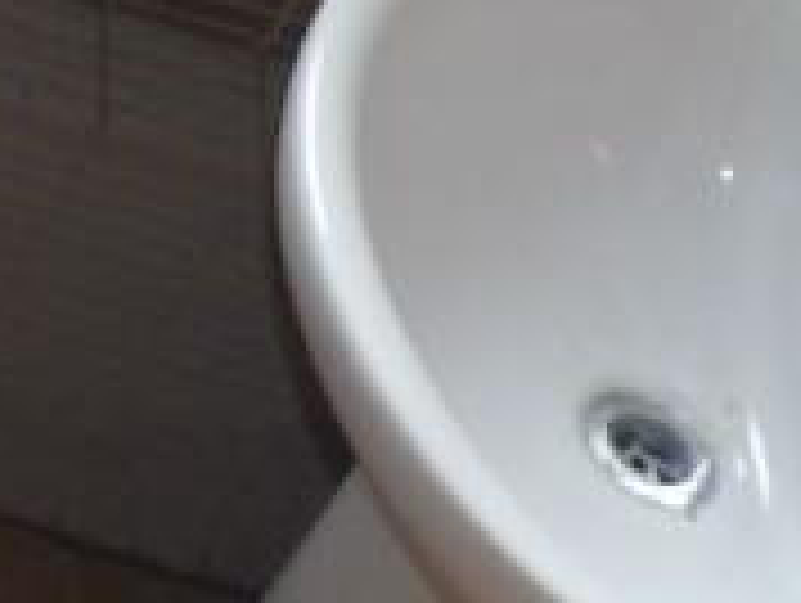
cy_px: -585
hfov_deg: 11.5
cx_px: -1174
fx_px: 3198
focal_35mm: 138
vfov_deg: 10.0
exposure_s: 1/33
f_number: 3.2
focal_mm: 4.3
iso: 200
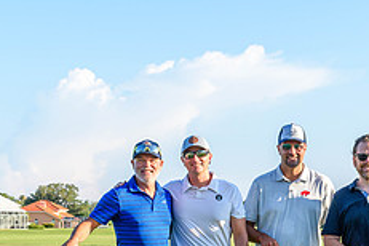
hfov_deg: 18.7
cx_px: 267
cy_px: 280
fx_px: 1117
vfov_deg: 12.3
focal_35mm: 109
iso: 200
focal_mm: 29
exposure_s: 1/320
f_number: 9
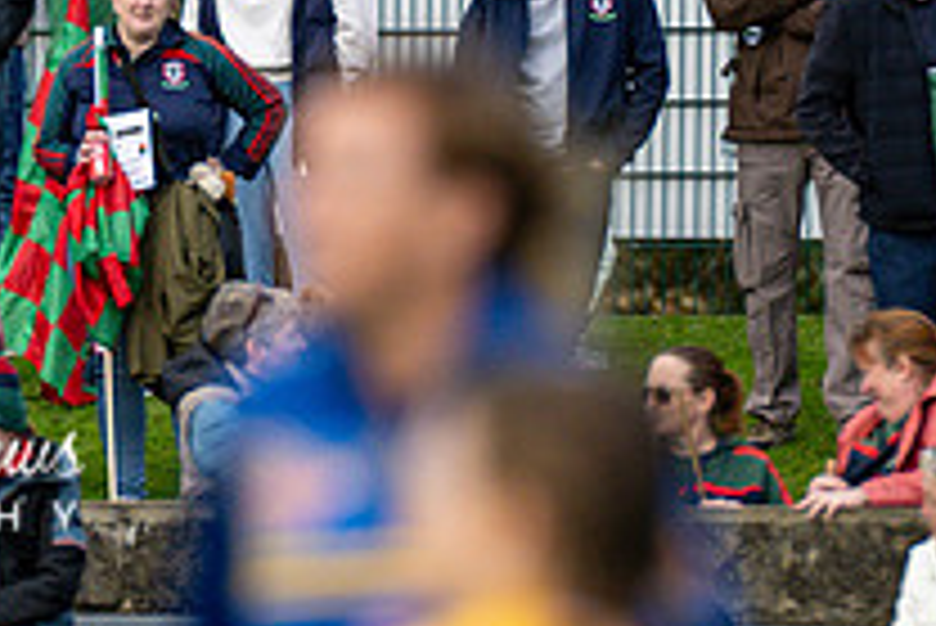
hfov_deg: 1.6
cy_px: 374
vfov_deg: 1.1
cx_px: -220
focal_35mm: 1252
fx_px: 32574
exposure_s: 1/6400
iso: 1000
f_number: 2.8
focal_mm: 300
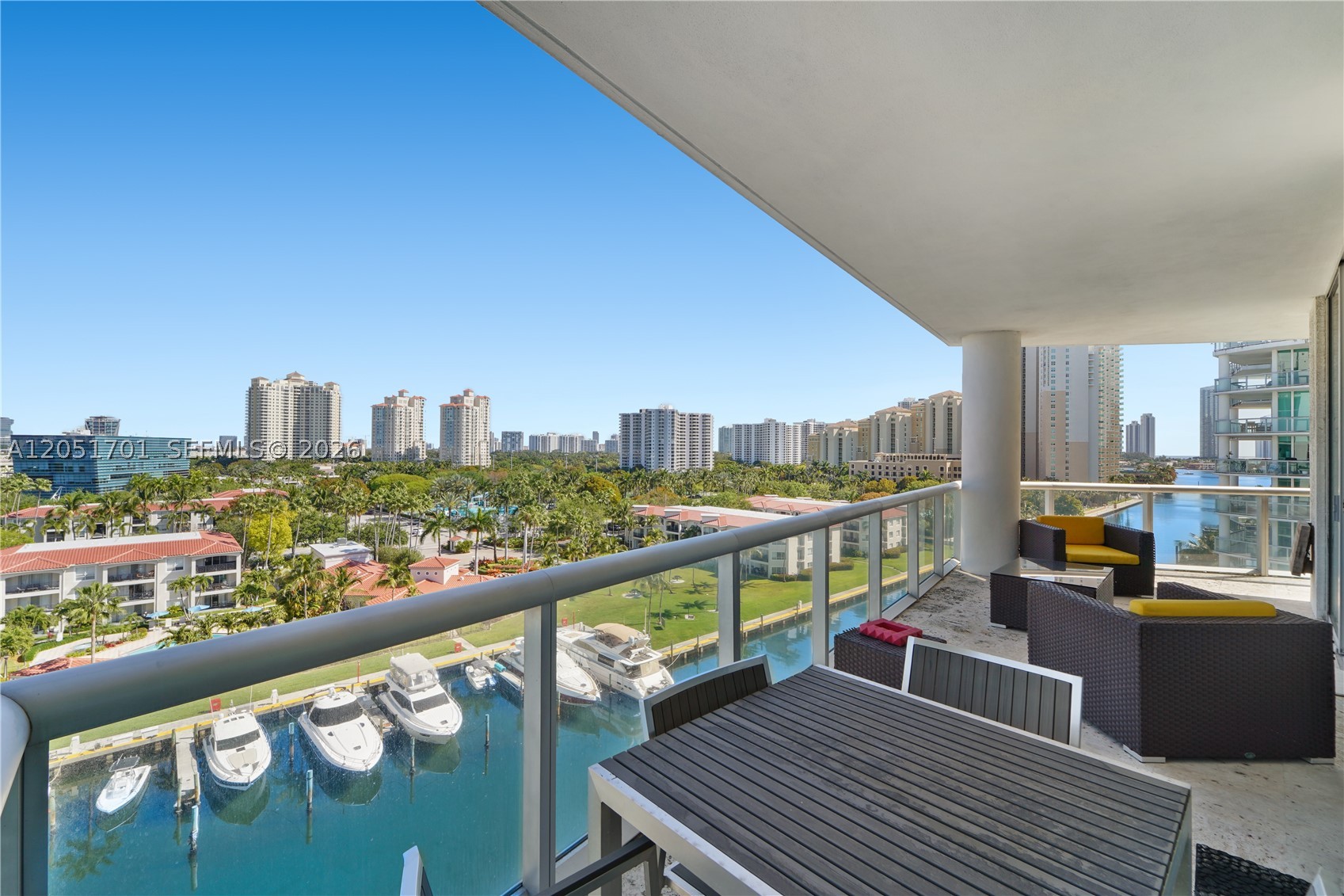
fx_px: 523
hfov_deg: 104.3
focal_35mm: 14
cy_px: 448
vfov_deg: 81.2
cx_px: 672
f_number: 14
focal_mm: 14
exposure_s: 1/13
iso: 100
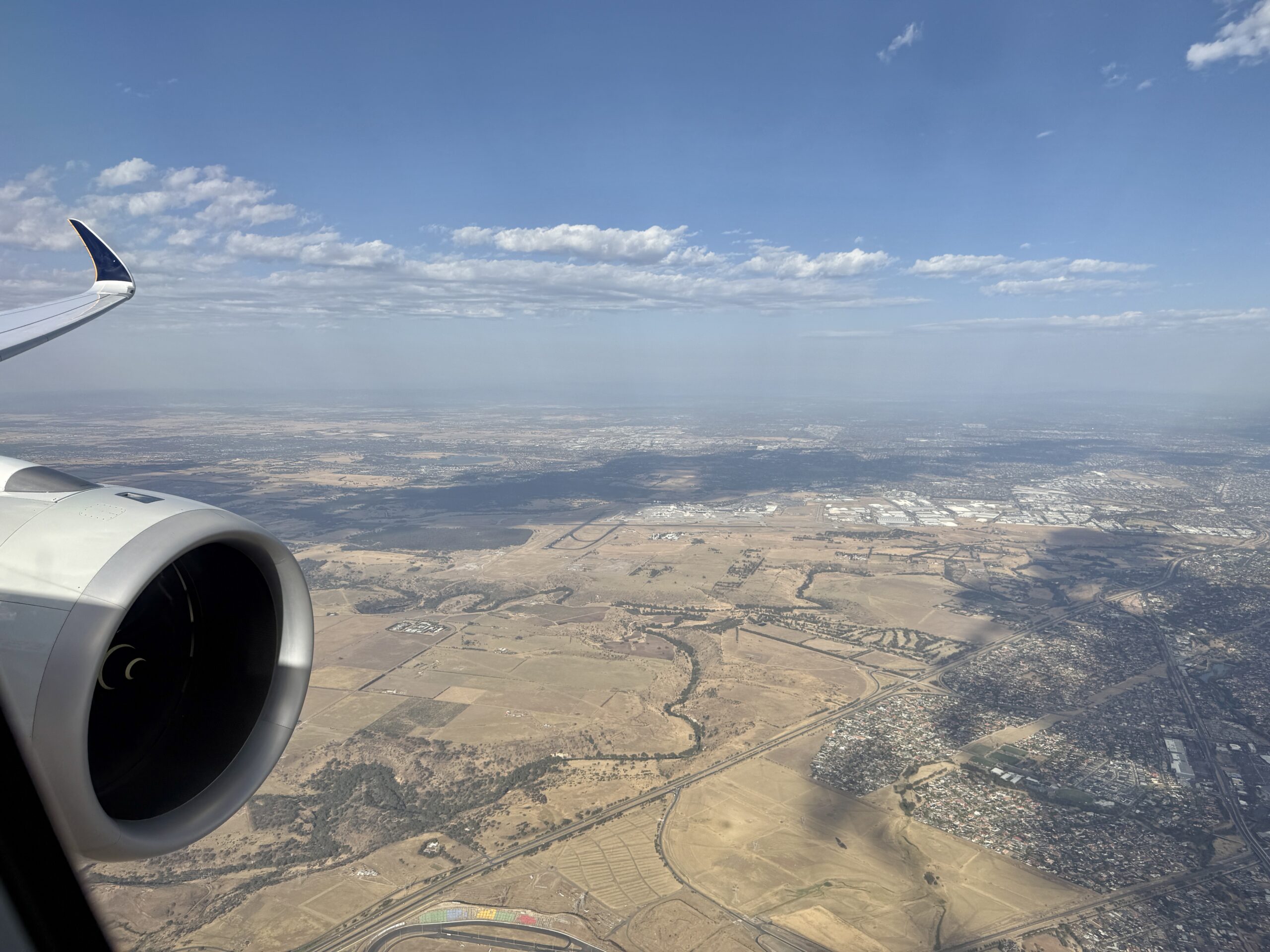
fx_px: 881
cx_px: 635
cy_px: 476
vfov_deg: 56.8
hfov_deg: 71.6
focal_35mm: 24
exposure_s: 1/7353
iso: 80
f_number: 1.78
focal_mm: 6.76
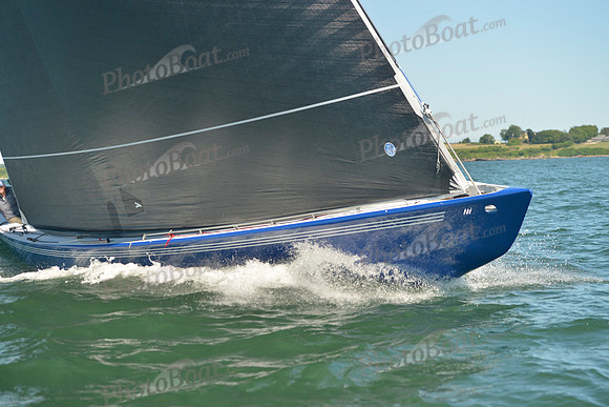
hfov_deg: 24.8
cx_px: 304
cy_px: 204
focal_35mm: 82
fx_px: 1387
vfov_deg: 16.7
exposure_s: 1/800
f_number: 4
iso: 280
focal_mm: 82
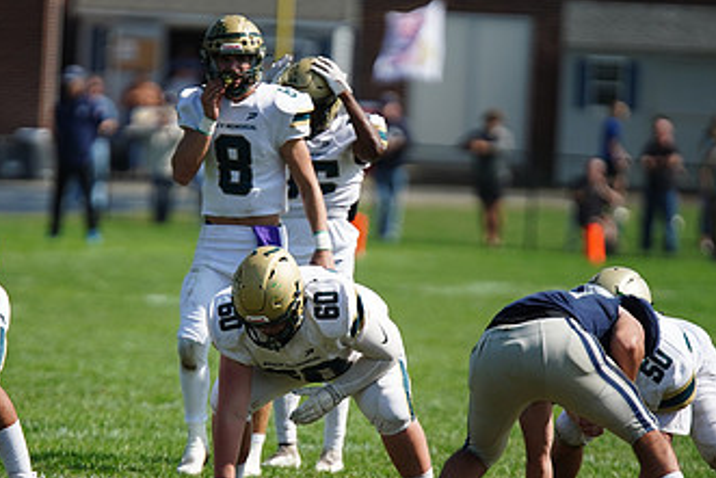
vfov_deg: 2.6
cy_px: 276
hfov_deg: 3.9
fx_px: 10466
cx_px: 273
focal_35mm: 526
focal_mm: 300
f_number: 2.8
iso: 400
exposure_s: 1/5000
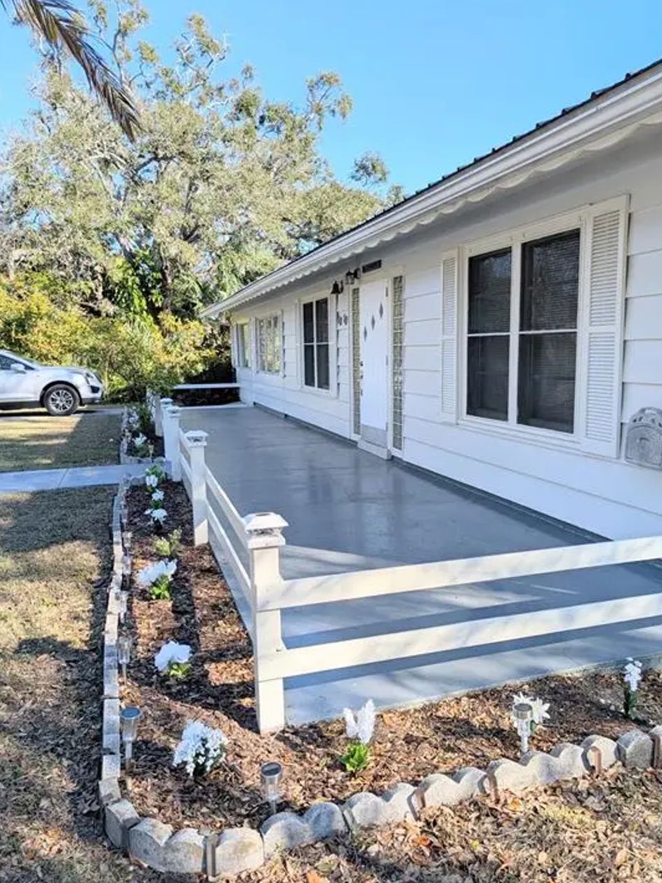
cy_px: 436
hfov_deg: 53.0
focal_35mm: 26
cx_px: 347
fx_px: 663
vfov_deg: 67.3
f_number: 1.68
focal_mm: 6.9
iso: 22
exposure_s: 1/656
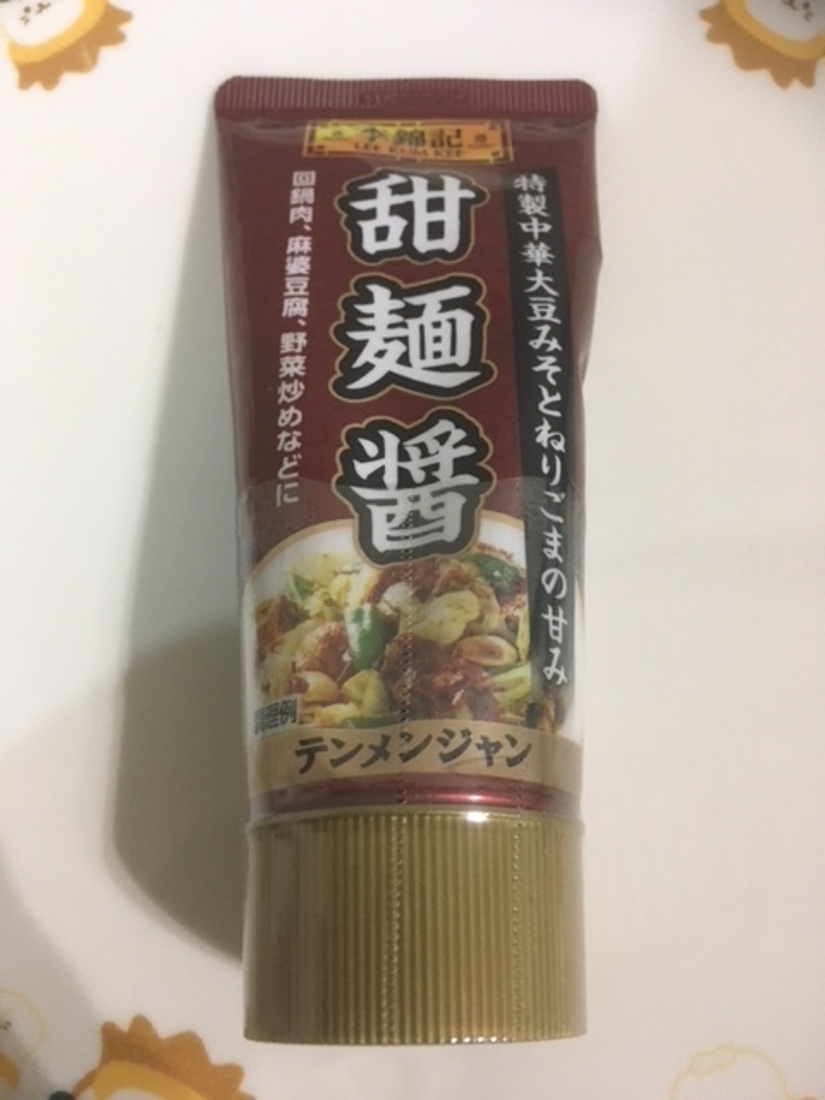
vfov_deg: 61.7
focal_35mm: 29
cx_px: 412
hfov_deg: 48.2
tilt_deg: -75.6
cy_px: 550
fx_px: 922
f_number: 2.2
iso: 200
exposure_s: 1/17
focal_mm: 4.15
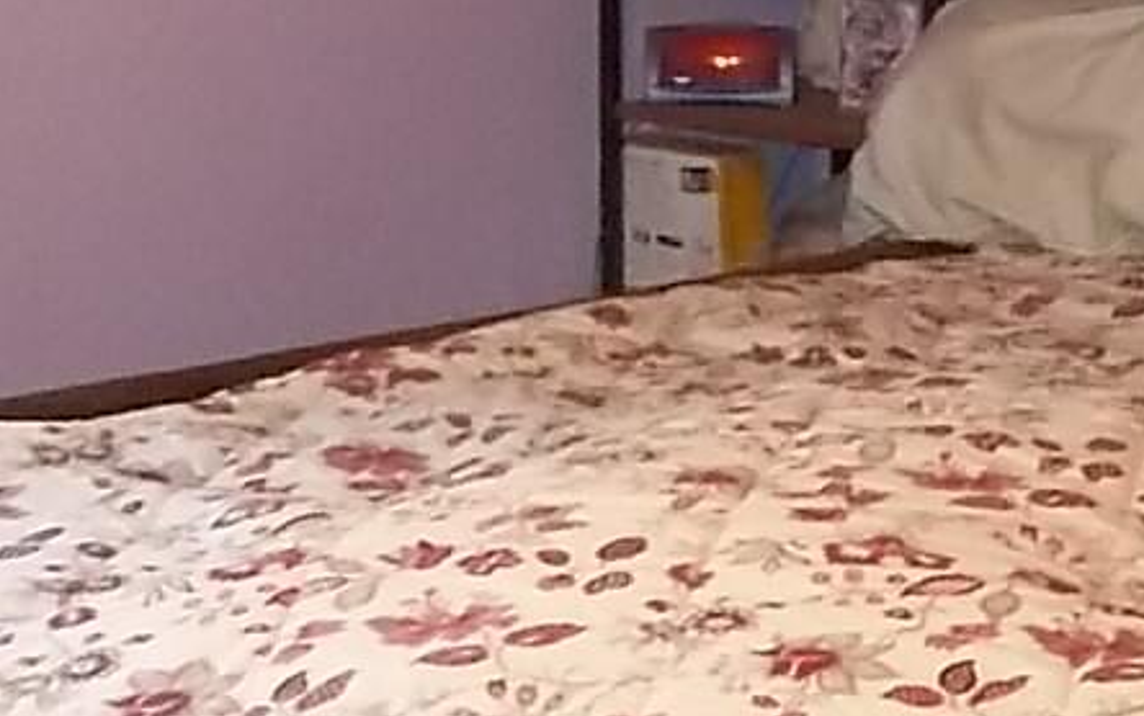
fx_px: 4118
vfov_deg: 9.9
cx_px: 884
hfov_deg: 15.7
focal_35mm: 132
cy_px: 242
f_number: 3.5
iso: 320
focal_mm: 4.9
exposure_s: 1/30
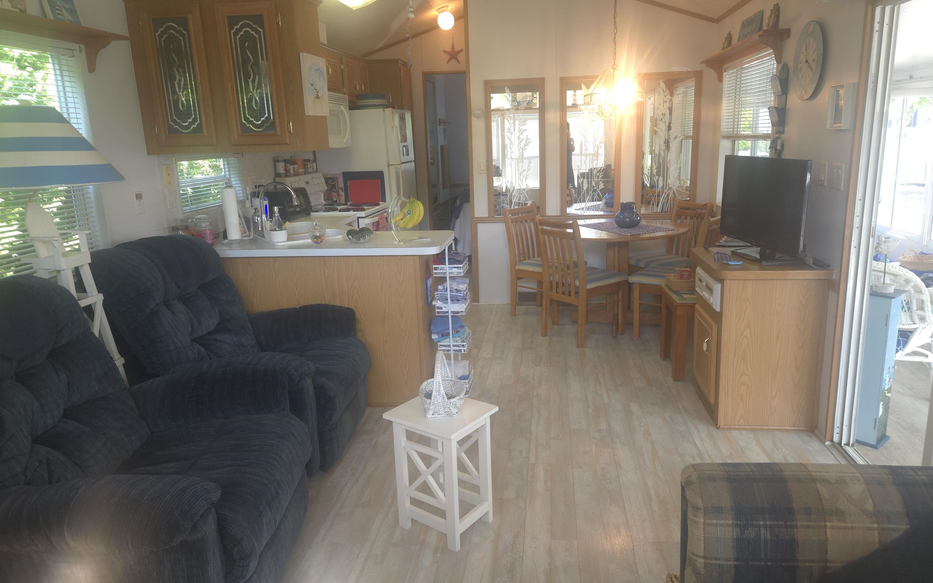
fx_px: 636
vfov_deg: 49.3
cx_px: 477
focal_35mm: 25
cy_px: 277
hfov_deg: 72.5
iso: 80
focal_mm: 5.4
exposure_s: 1/60
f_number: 1.8
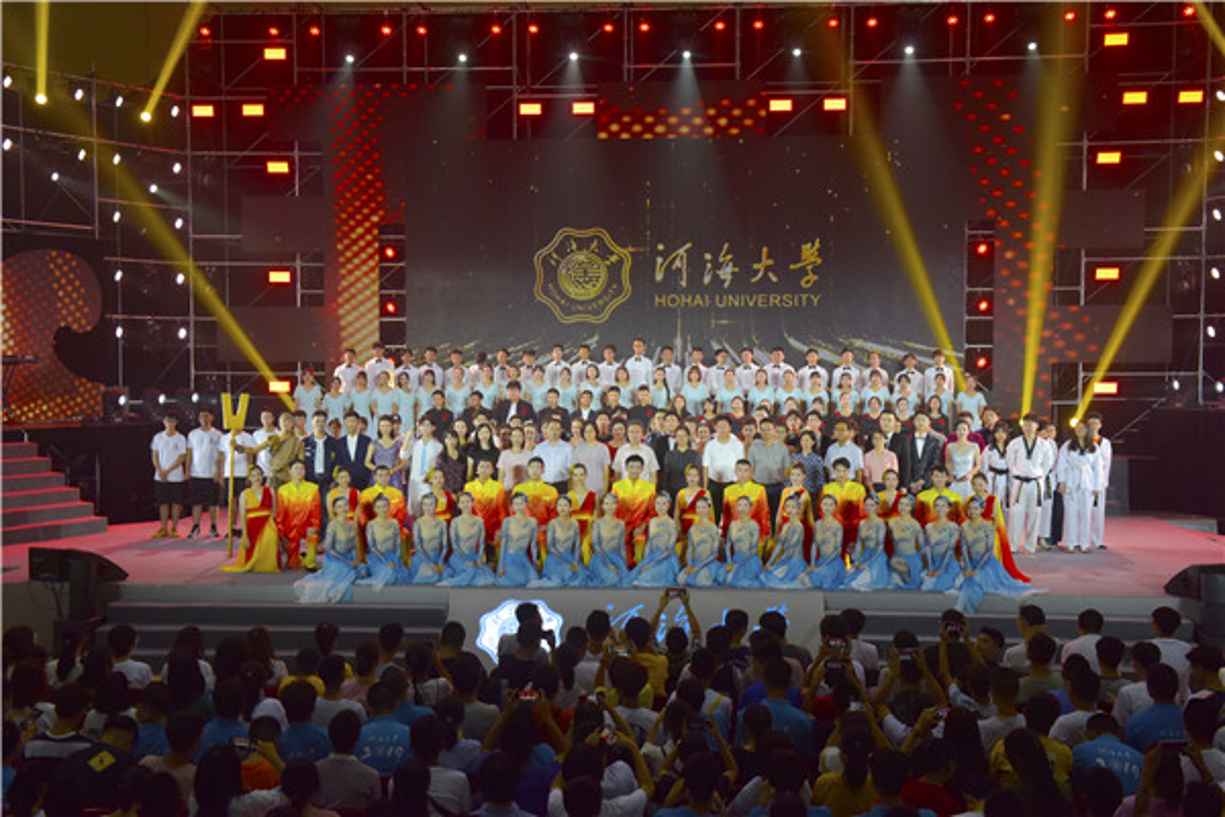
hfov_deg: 43.6
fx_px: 1531
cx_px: 612
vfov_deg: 29.9
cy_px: 408
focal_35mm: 45
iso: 1600
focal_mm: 45
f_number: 5.6
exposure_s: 1/320
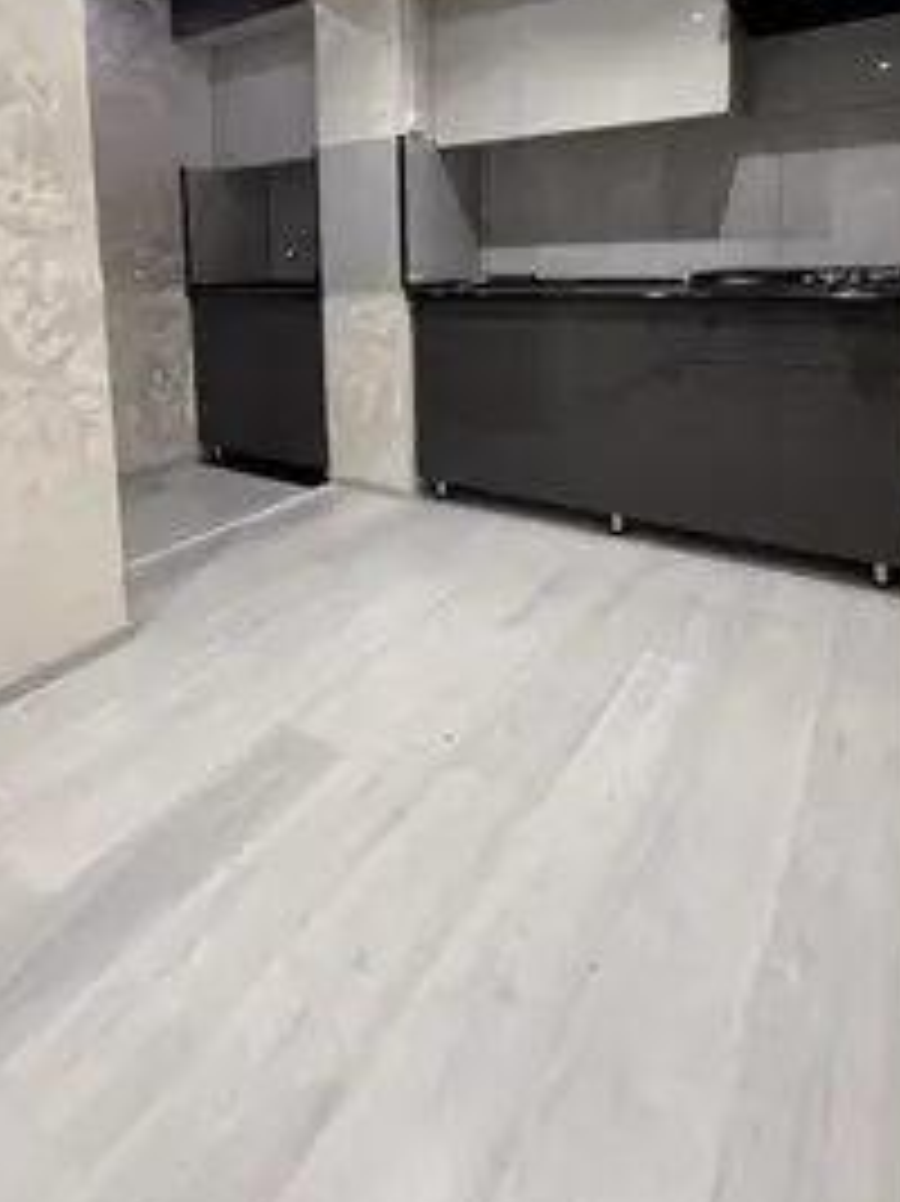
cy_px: 333
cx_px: 414
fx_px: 729
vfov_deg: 74.6
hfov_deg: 63.3
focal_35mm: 21
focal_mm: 2.22
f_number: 2.2
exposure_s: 1/50
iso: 200
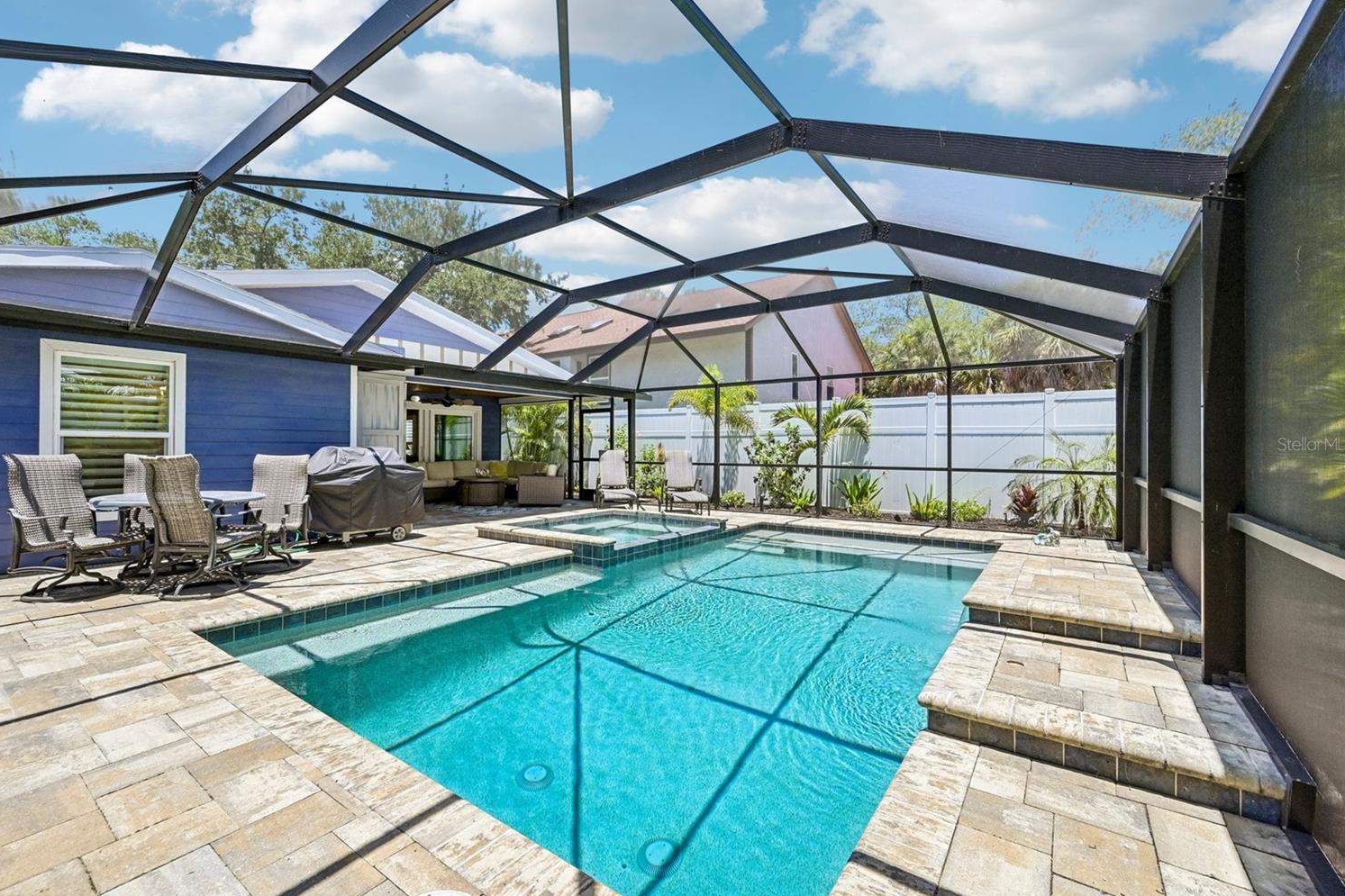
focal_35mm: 15
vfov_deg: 77.3
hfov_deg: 100.3
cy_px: 444
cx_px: 637
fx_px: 560
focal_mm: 14
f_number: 8
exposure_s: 1/640
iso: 400
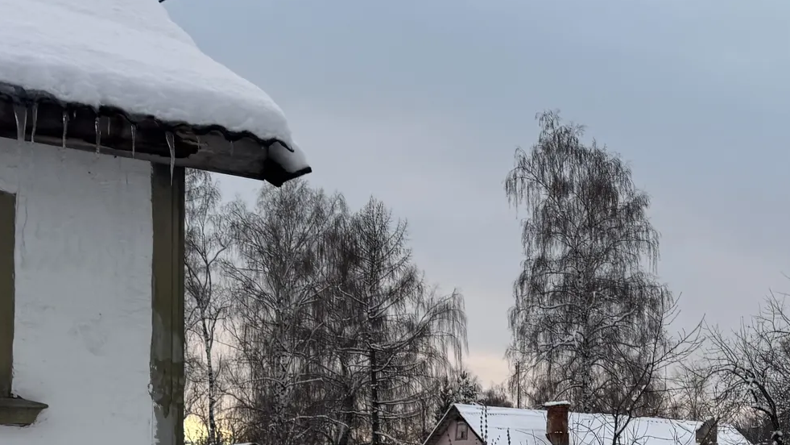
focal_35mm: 64
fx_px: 1341
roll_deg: +1.2
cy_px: 449
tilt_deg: +0.3
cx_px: 672
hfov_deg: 31.6
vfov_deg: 18.3
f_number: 1.78
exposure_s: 1/383
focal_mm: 6.76
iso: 80
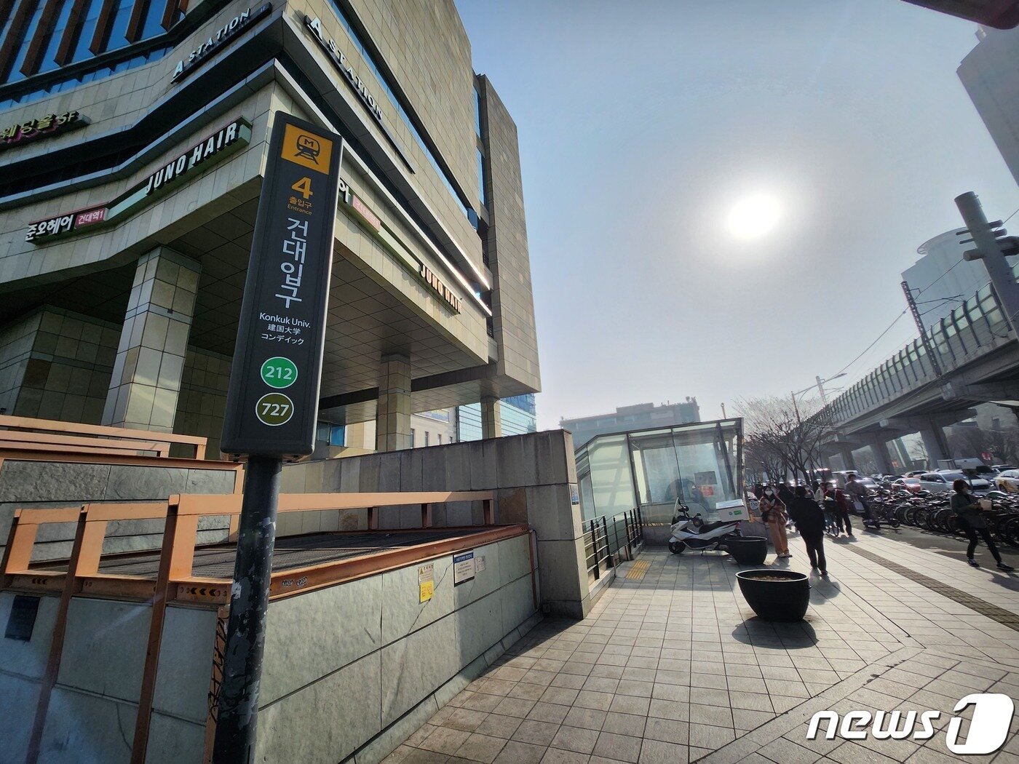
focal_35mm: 13
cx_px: 510
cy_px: 382
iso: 32
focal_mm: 1.7
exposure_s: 1/2404
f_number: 2.2
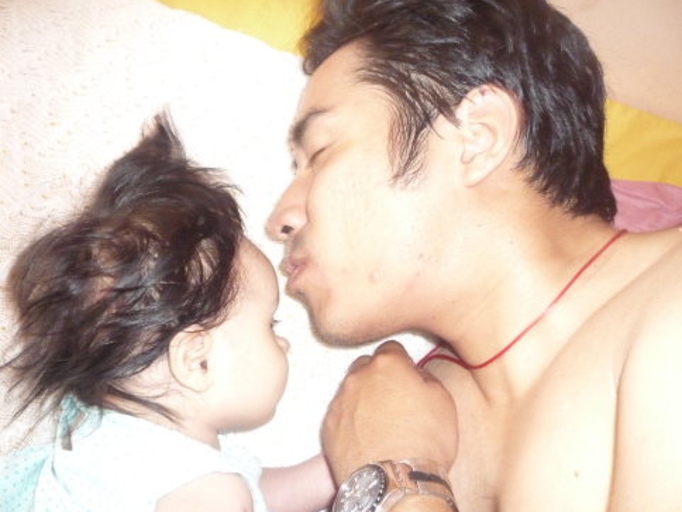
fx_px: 611
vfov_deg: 45.4
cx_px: 342
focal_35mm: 31
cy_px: 259
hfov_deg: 58.4
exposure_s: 1/30
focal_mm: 5.2
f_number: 3.3
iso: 800
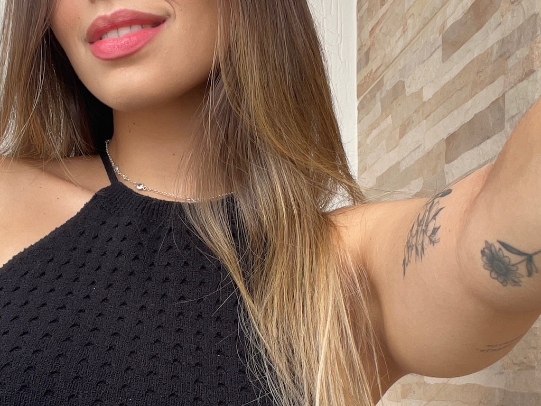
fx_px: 938
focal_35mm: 60
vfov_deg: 23.9
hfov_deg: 32.0
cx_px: 186
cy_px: 352
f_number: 2.2
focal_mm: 2.71
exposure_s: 1/122
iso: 25
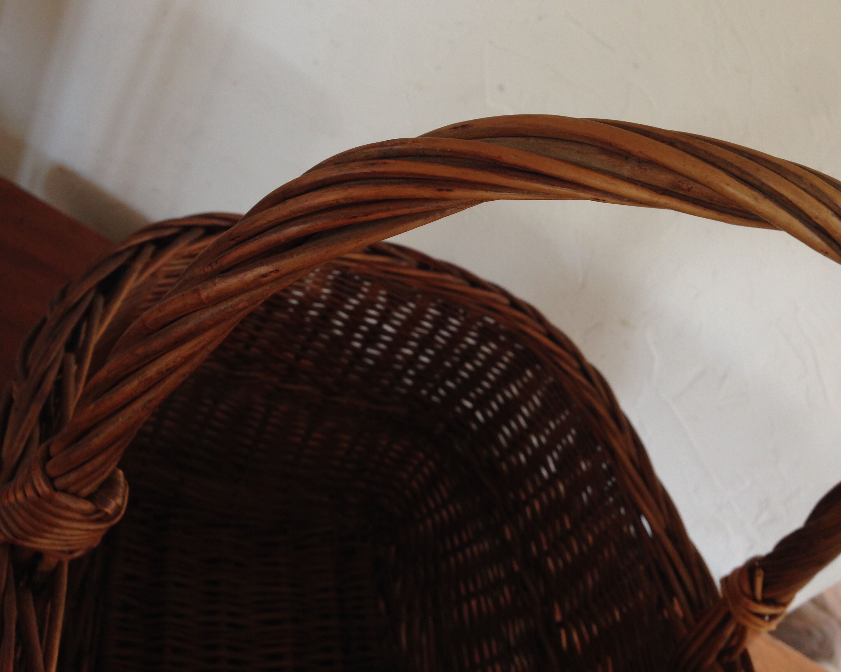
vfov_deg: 42.2
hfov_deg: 51.5
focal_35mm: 35
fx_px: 871
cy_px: 333
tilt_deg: -38.2
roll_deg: -37.8
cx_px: 428
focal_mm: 4.12
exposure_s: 1/20
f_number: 2.4
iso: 64
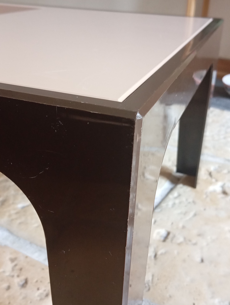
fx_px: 353
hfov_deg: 36.0
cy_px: 152
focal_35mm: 40
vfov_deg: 46.7
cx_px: 115
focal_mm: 4.22
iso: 2737
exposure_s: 1/20
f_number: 1.8
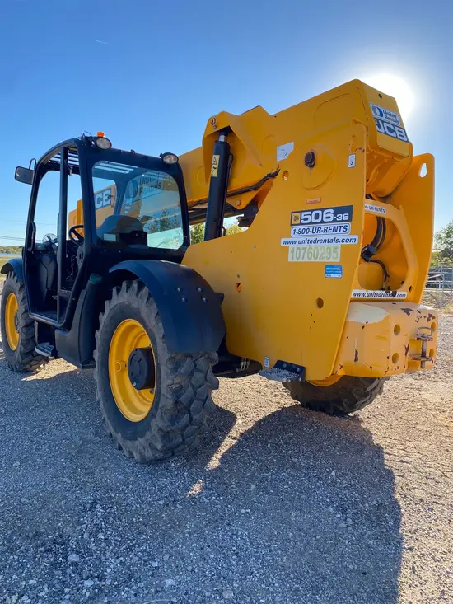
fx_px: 454
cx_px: 226
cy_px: 302
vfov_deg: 67.3
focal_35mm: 26
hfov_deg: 53.1
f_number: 1.8
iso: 32
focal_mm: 4.25
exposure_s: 1/1007
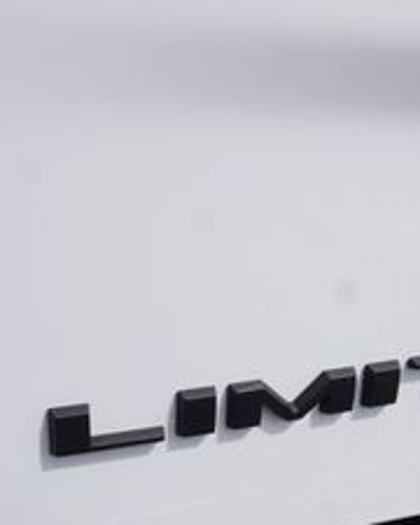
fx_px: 994
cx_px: 285
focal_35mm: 64
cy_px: 432
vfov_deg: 28.8
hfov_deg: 23.7
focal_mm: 16
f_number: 10
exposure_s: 1/250
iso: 100
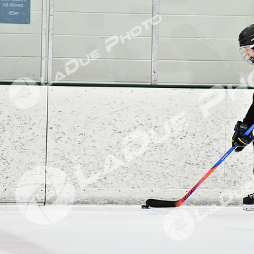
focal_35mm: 385
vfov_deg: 4.6
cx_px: 162
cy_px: 127
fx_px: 3196
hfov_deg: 4.6
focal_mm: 200
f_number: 2.8
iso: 5000
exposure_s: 1/1250
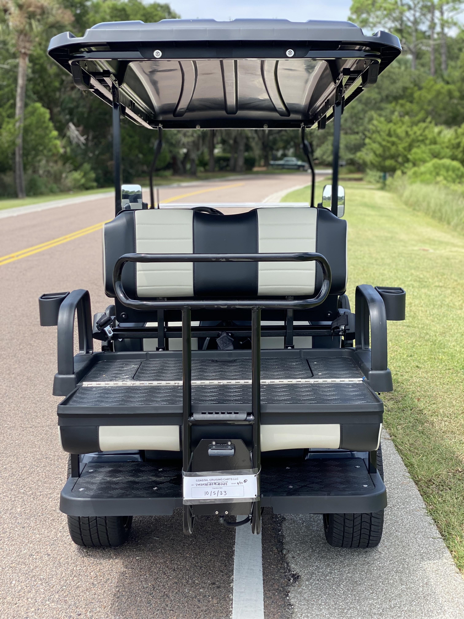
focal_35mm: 52
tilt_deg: -7.0
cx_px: 232
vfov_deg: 36.8
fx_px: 929
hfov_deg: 28.0
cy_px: 310
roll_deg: -0.1
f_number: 2
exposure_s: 1/623
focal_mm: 6
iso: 20
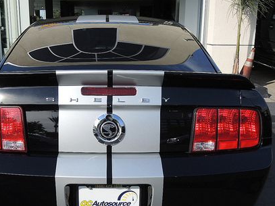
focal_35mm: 44
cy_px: 138
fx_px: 349
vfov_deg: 32.6
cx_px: 106
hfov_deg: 42.7
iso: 80
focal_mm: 6
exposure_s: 1/1250
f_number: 2.5
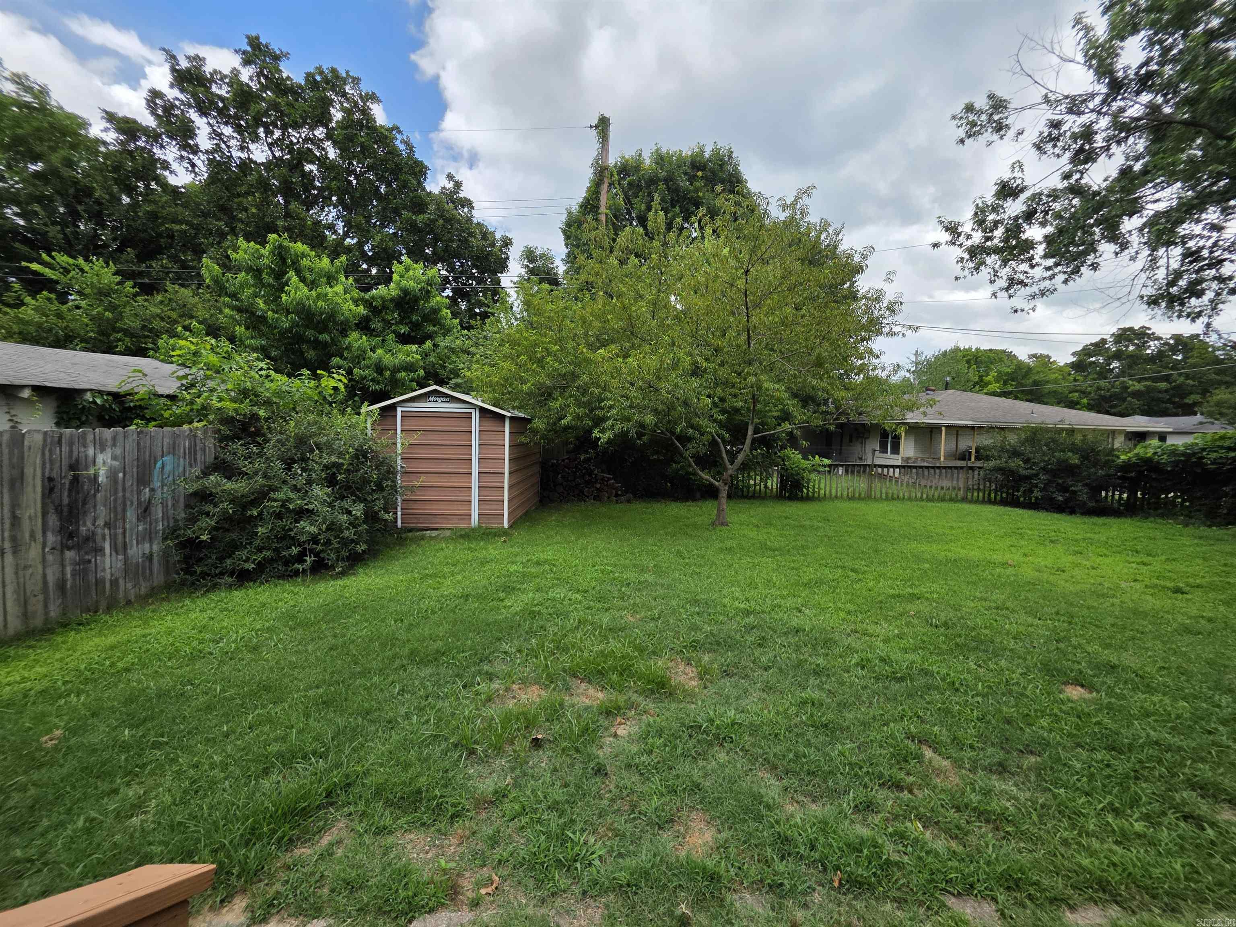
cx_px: 618
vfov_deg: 89.9
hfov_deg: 106.2
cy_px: 464
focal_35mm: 13
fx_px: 464
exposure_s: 1/1328
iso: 40
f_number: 1.9
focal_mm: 2.2
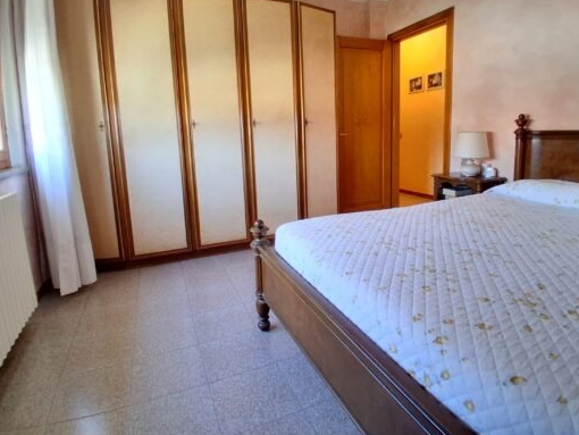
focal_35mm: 20
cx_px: 310
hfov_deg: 81.6
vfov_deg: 65.7
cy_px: 187
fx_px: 335
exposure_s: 1/25
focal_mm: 1.4
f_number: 2.2
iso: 400
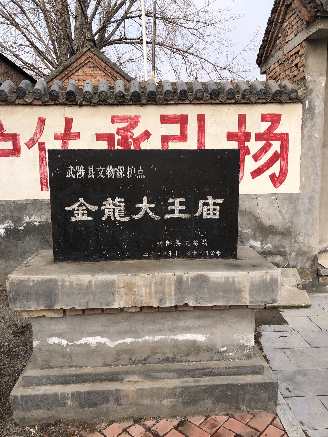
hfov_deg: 49.7
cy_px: 218
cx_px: 164
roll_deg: +2.4
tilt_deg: -10.3
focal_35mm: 28
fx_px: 354
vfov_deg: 63.4
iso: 20
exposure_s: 1/1171
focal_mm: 3.99
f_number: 1.8
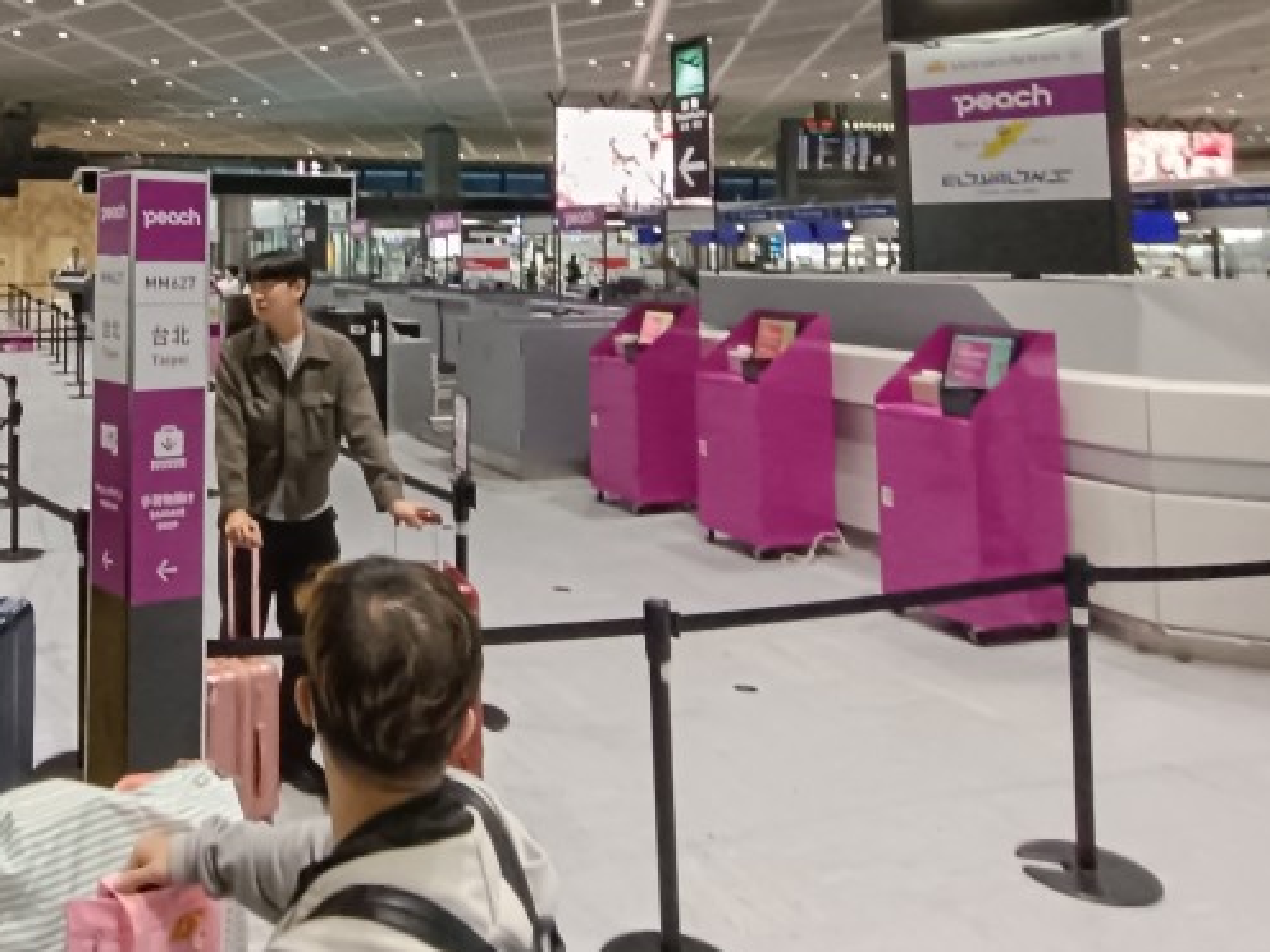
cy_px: 143
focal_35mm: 33
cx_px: 282
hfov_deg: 52.3
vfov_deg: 40.5
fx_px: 1211
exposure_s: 1/50
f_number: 2.2
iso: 608
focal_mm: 1.66
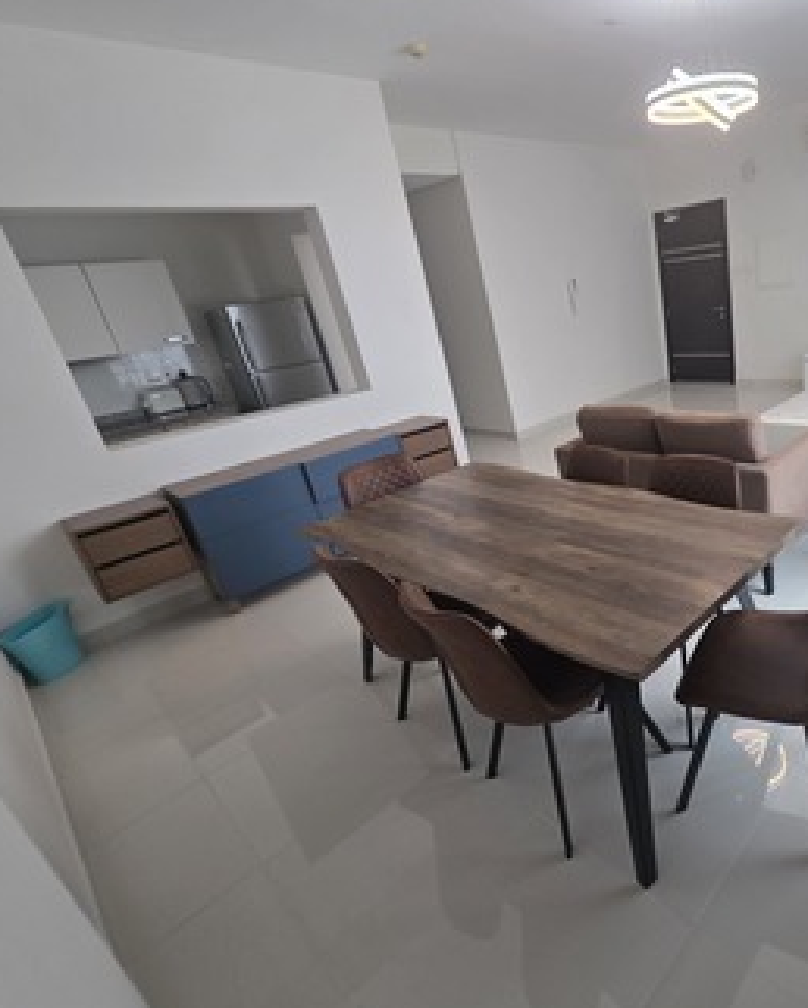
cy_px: 490
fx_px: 538
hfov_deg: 67.1
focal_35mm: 18
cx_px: 644
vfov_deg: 86.3
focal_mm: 2.2
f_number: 1.9
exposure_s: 1/100
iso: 100
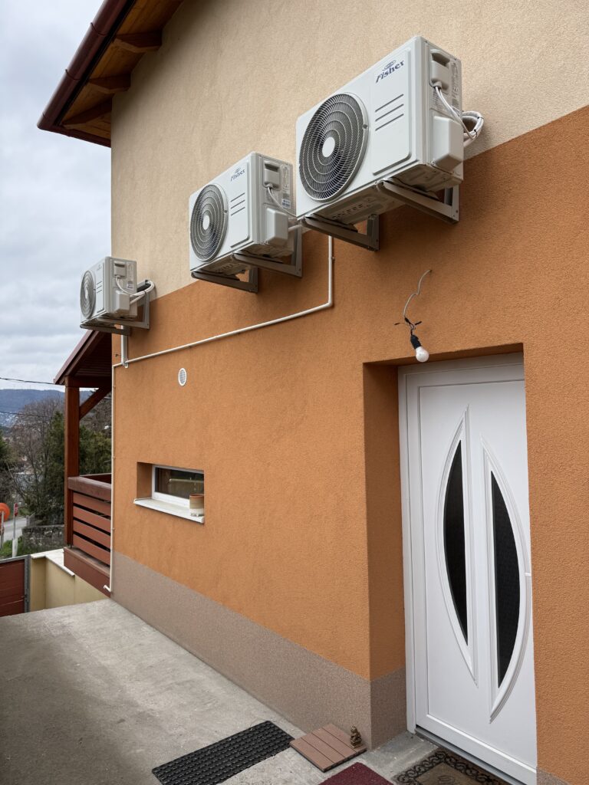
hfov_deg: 56.8
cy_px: 392
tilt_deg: +3.6
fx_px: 544
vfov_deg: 71.6
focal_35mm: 24
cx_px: 294
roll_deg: +0.6
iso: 80
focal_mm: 6.76
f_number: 1.78
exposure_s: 1/457
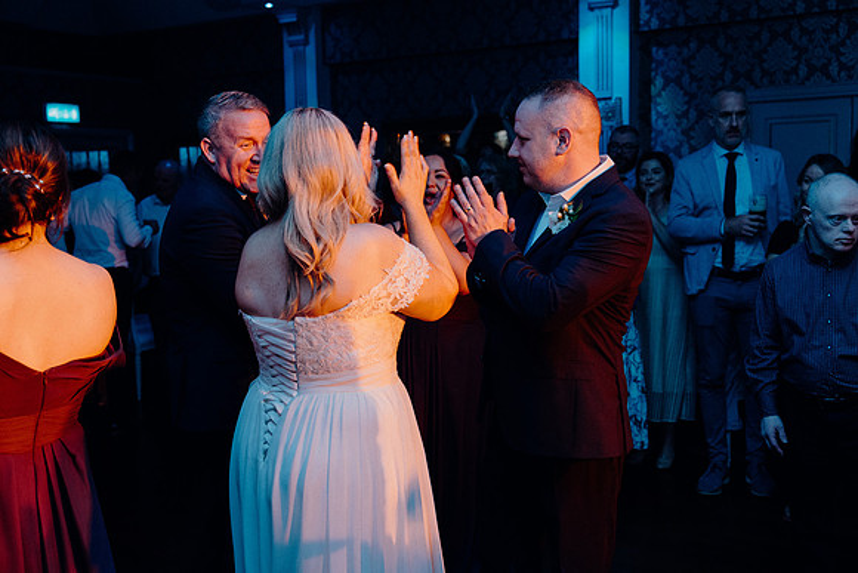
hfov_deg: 46.4
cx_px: 429
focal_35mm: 42
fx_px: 1001
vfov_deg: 31.9
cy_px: 286
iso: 1600
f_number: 3.5
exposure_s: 1/160
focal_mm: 42
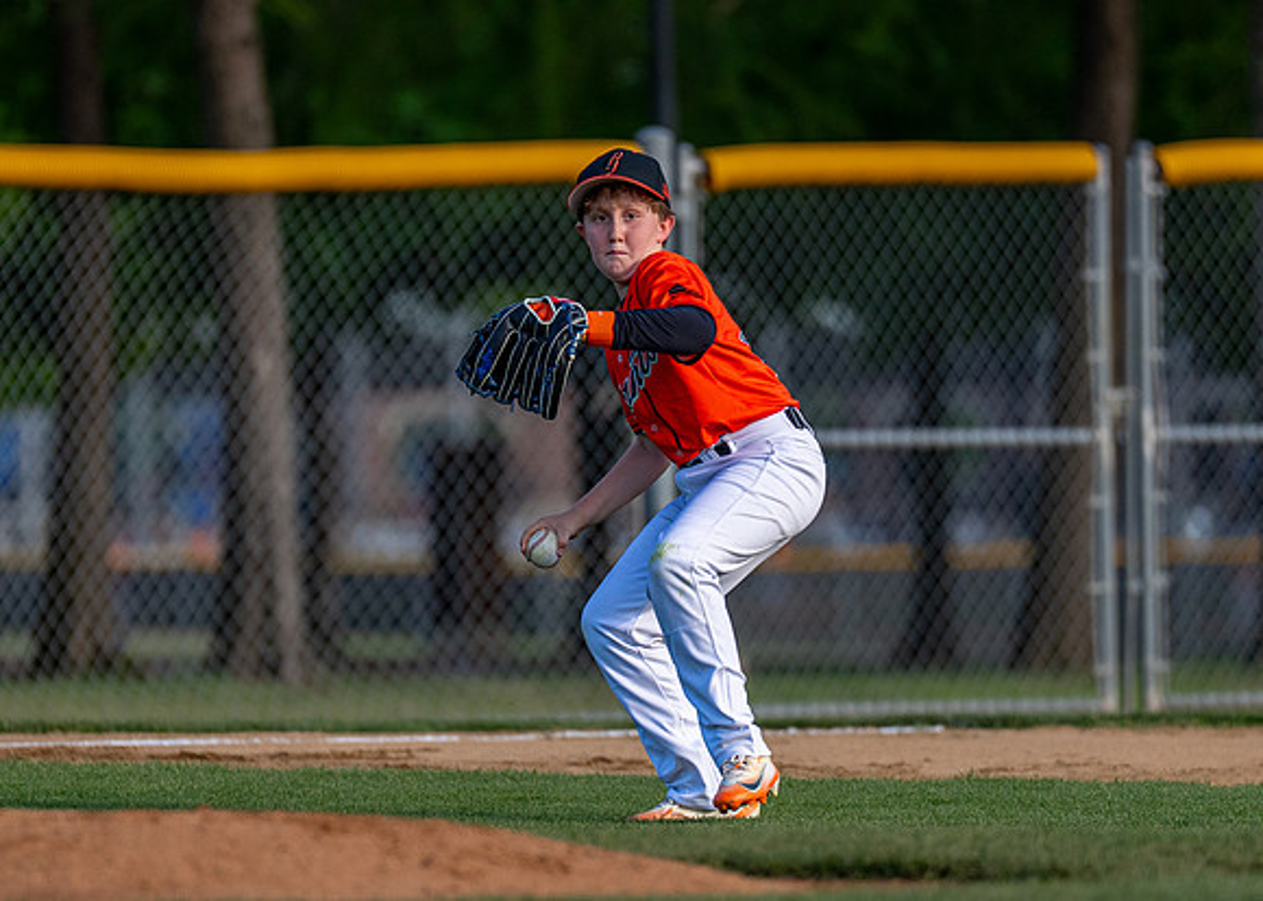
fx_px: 17661
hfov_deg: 4.1
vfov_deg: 2.9
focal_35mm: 492
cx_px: 579
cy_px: 463
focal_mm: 200
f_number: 2.8
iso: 160
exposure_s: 1/2500
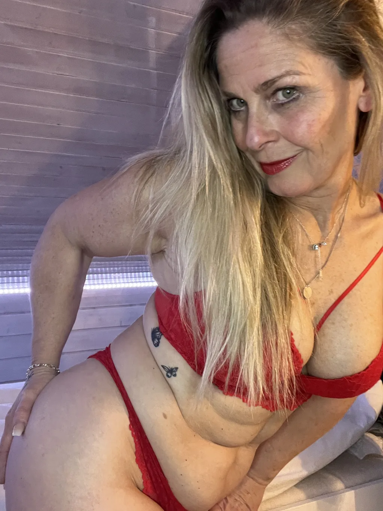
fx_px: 443
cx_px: 192
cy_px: 256
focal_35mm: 30
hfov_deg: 46.8
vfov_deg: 60.0
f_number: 2.2
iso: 320
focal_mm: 2.71
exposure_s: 1/33
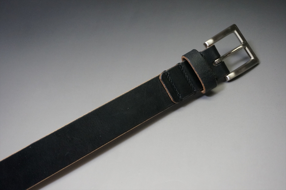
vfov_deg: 30.7
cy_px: 95
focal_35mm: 44
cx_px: 143
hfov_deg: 45.0
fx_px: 345
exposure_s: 1/160
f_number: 4.5
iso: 2000
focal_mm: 29
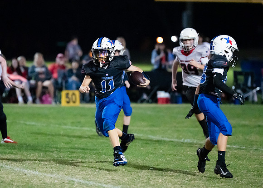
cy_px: 89
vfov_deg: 4.6
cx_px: 112
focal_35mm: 314
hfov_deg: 6.4
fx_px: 2346
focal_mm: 200
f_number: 2.8
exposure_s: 1/1000
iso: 8000
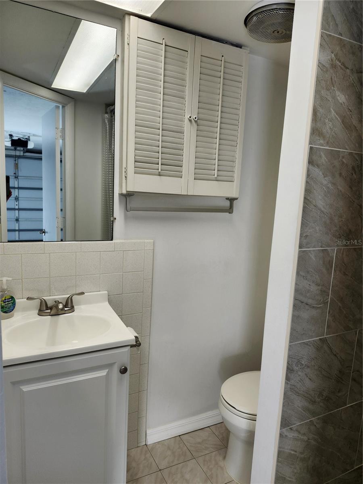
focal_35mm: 23
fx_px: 322
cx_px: 182
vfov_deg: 73.9
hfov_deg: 58.9
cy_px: 242
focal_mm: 5.54
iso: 80
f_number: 1.8
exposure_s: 1/120
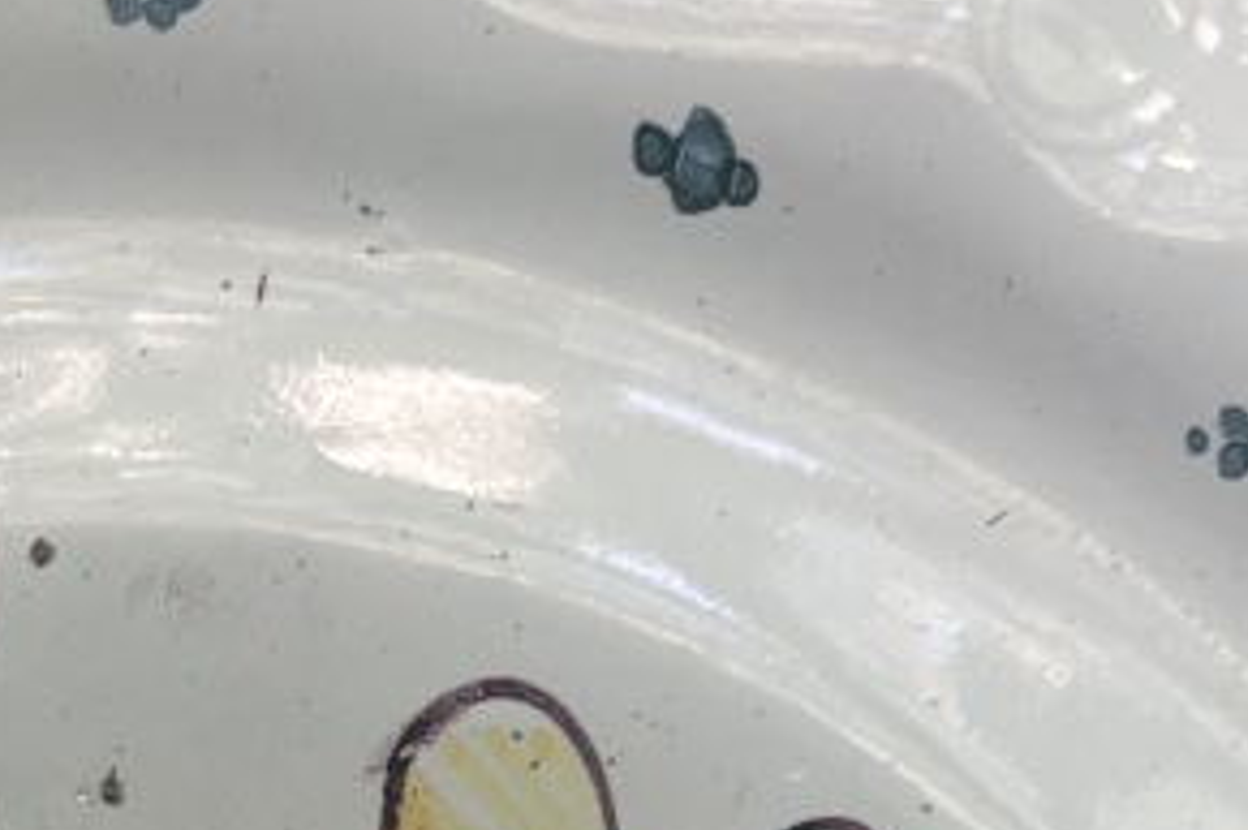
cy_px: 1660
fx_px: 3880
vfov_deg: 11.1
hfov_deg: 17.8
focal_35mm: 112
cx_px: 9
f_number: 1.6
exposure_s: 1/121
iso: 64
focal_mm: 4.2
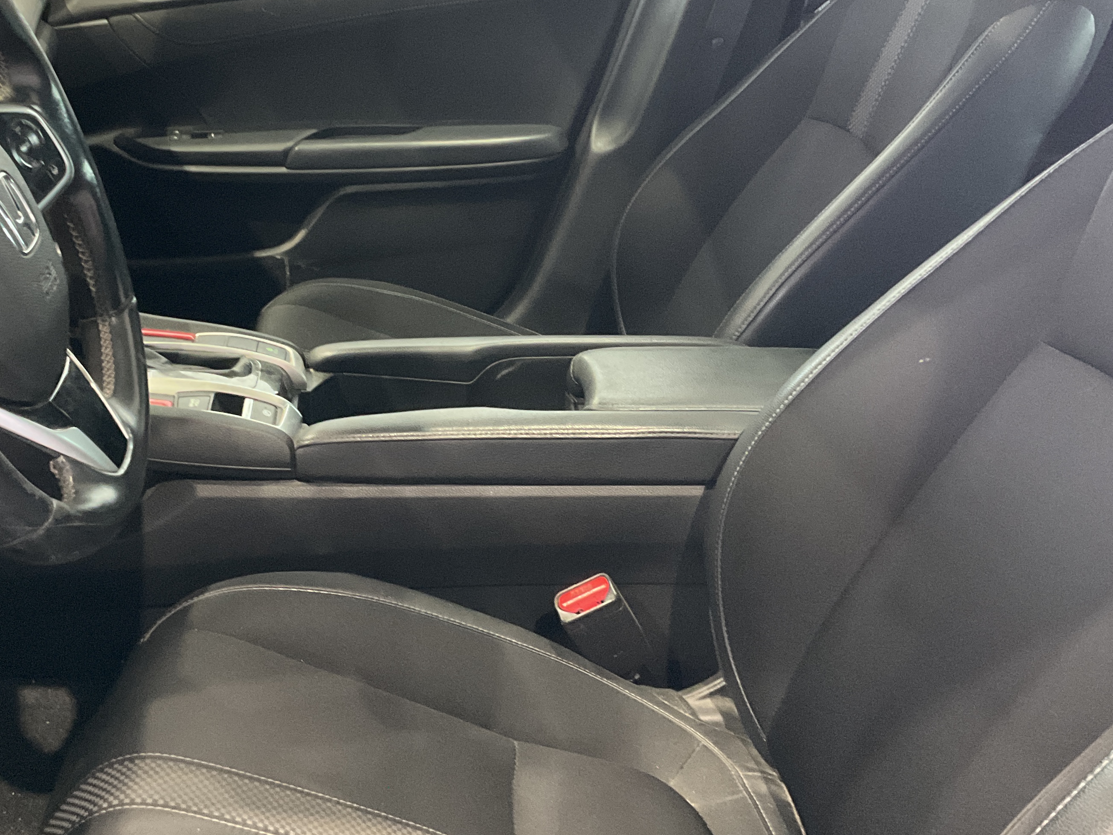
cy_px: 348
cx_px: 390
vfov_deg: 32.1
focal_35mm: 45
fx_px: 1447
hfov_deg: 41.6
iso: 320
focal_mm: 3
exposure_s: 1/32
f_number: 1.8
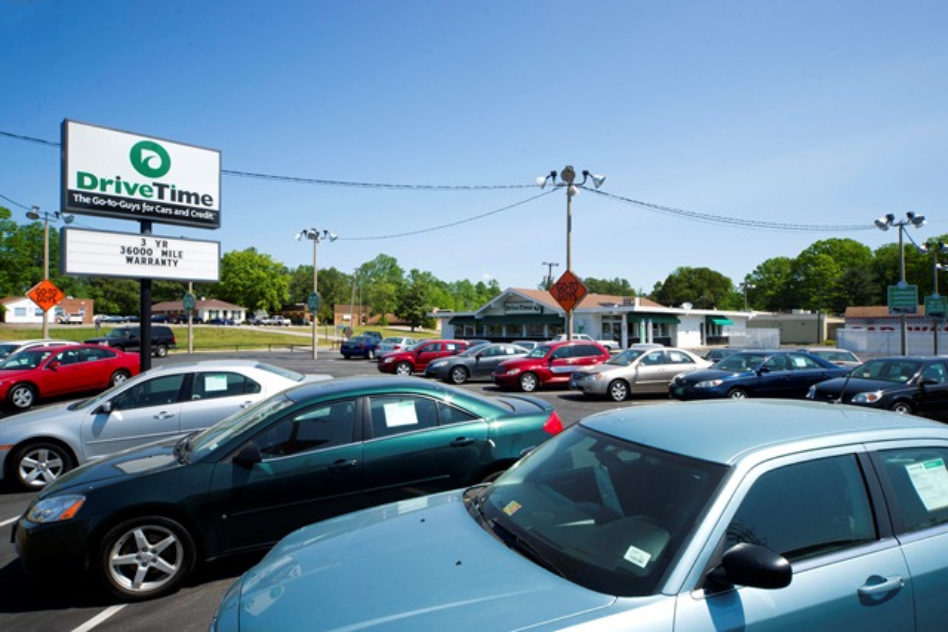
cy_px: 316
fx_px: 579
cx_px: 474
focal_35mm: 22
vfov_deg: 57.3
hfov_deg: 78.6
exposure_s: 1/50
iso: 100
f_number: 16
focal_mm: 22
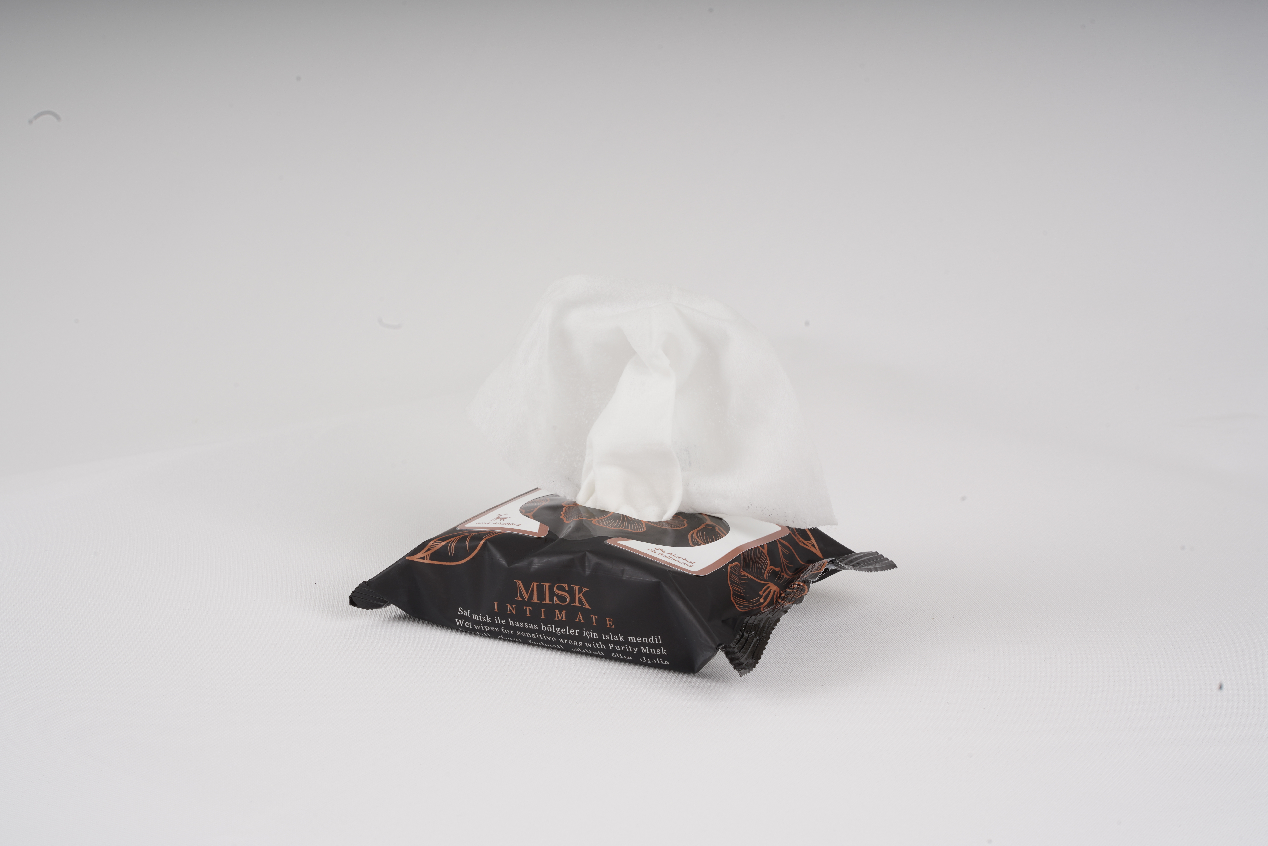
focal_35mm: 70
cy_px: 423
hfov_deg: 28.8
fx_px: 2466
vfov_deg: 19.5
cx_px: 634
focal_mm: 70
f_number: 20
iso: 100
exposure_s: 1/160
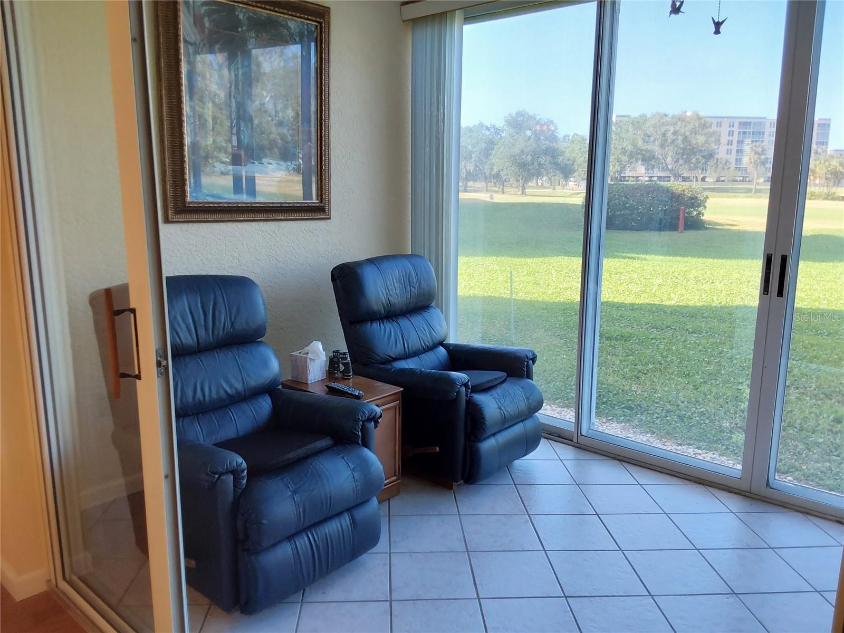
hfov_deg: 63.4
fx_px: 683
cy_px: 316
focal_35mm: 28
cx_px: 422
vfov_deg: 49.7
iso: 64
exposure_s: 1/60
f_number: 1.9
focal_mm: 2.91
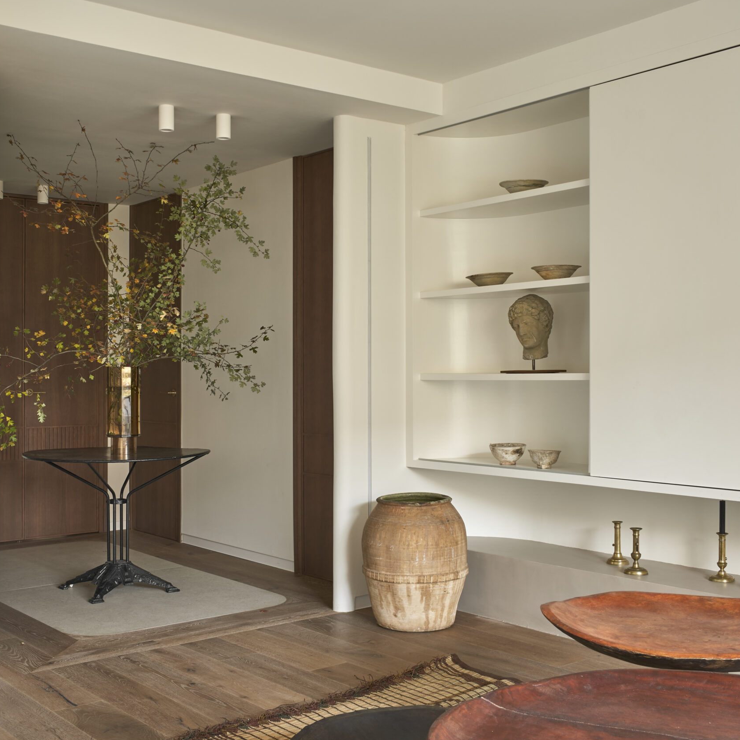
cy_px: 372
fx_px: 943
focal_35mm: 39
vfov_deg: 42.8
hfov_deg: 42.8
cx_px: 342
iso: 100
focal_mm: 30
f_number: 11
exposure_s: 1/1.25
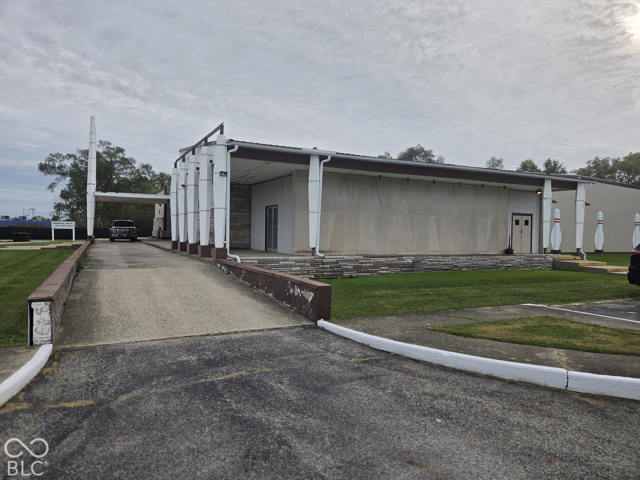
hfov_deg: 73.9
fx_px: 425
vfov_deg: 58.9
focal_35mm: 23
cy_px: 240
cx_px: 320
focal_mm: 5.4
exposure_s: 1/3418
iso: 80
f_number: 1.8
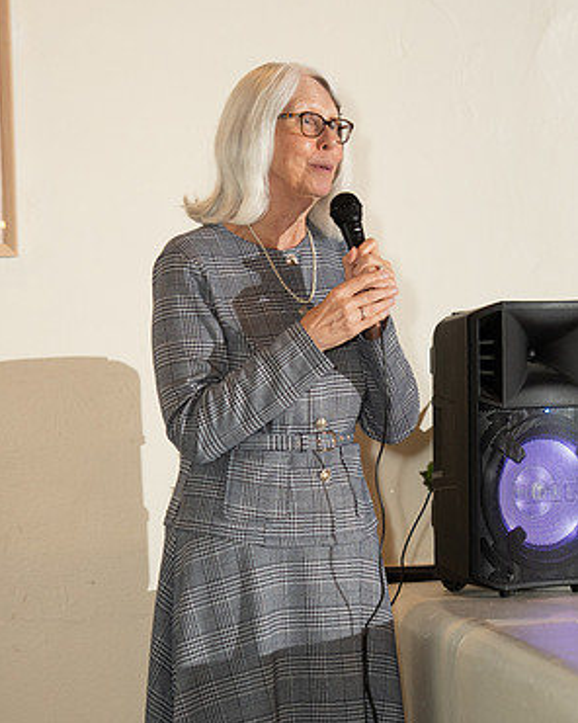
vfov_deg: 16.0
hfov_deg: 12.9
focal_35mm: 120
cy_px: 354
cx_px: 289
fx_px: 2566
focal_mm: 70
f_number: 2.8
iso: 1600
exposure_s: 1/125
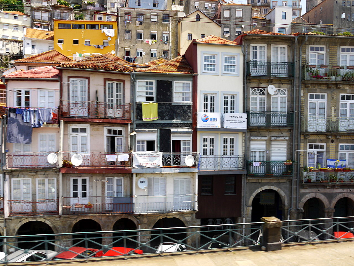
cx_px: 177
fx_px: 327
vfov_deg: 44.2
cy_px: 133
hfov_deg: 56.8
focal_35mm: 32
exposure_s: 1/160
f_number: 5.6
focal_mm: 16
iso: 100
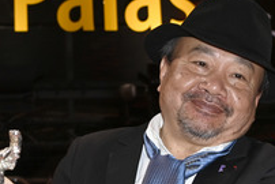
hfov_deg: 19.1
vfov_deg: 12.7
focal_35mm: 107
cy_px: 165
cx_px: 153
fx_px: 818
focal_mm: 48
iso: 1000
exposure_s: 1/250
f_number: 5.6
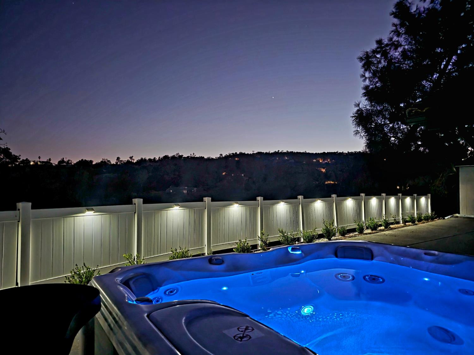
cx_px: 237
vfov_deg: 58.9
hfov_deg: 73.9
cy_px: 178
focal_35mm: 23
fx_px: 315
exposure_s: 1/20
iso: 2000
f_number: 1.7
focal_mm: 6.3
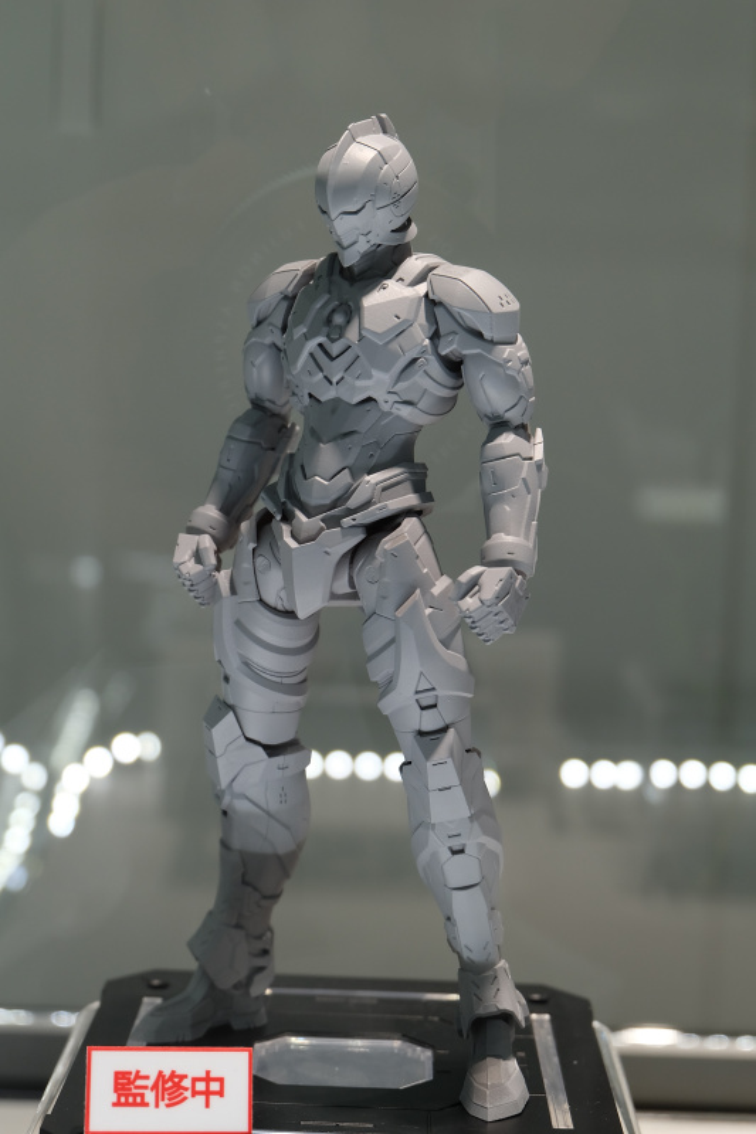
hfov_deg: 21.6
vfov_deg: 31.9
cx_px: 378
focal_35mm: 63
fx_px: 1985
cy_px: 567
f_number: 5.6
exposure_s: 1/125
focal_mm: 41.8
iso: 400
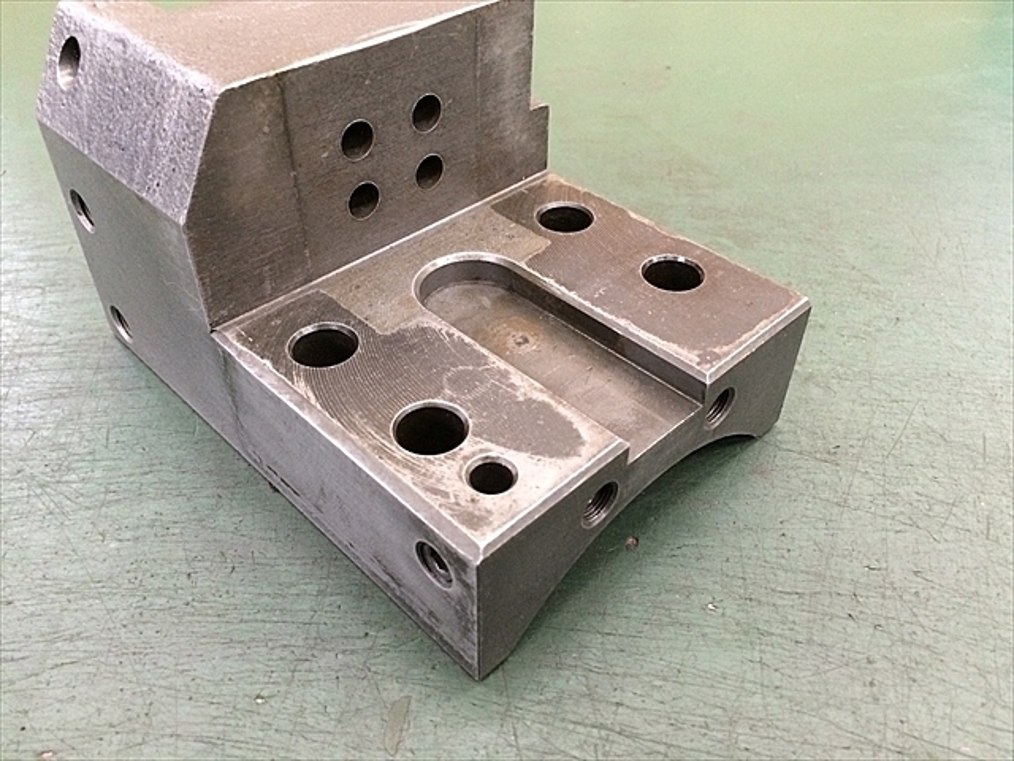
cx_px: 507
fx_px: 849
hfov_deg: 61.7
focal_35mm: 29
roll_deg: -0.6
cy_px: 380
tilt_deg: -41.5
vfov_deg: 48.2
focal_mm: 4.15
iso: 320
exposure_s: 1/24
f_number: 2.2
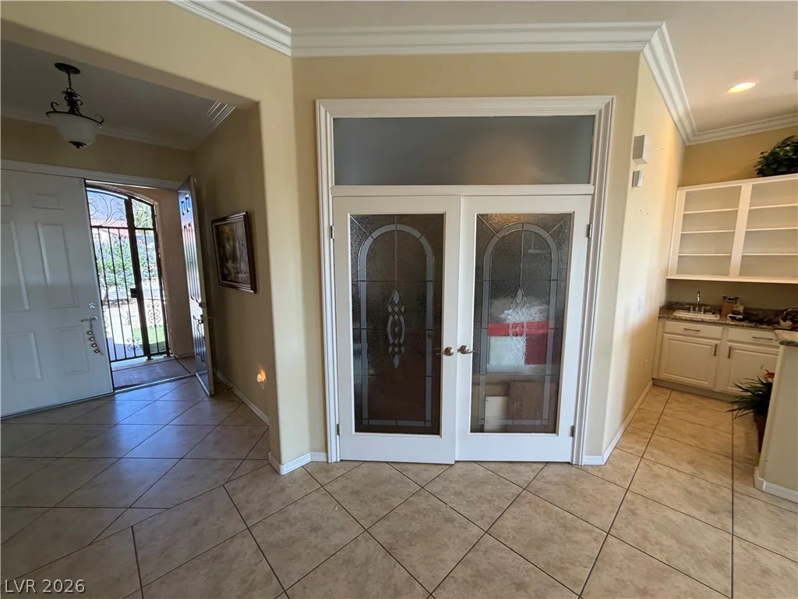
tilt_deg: -7.5
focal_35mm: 14
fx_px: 323
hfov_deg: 102.1
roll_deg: +0.7
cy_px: 300
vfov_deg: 85.7
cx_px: 399
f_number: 2.2
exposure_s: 1/120
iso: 320
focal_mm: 2.22
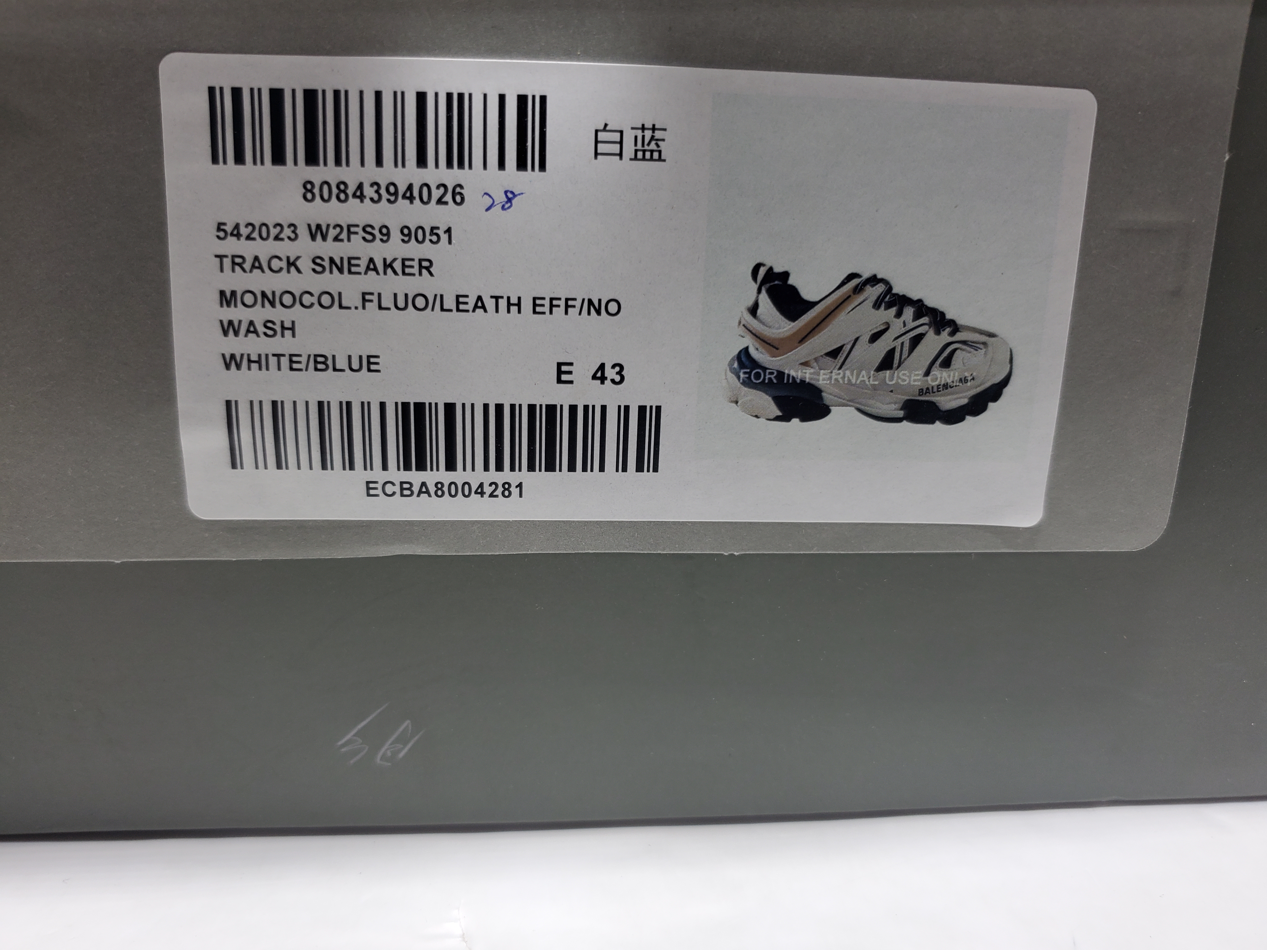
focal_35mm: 26
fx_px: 952
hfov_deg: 67.3
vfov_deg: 53.1
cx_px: 634
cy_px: 475
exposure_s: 1/221
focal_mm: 4.3
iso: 50
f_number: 1.5
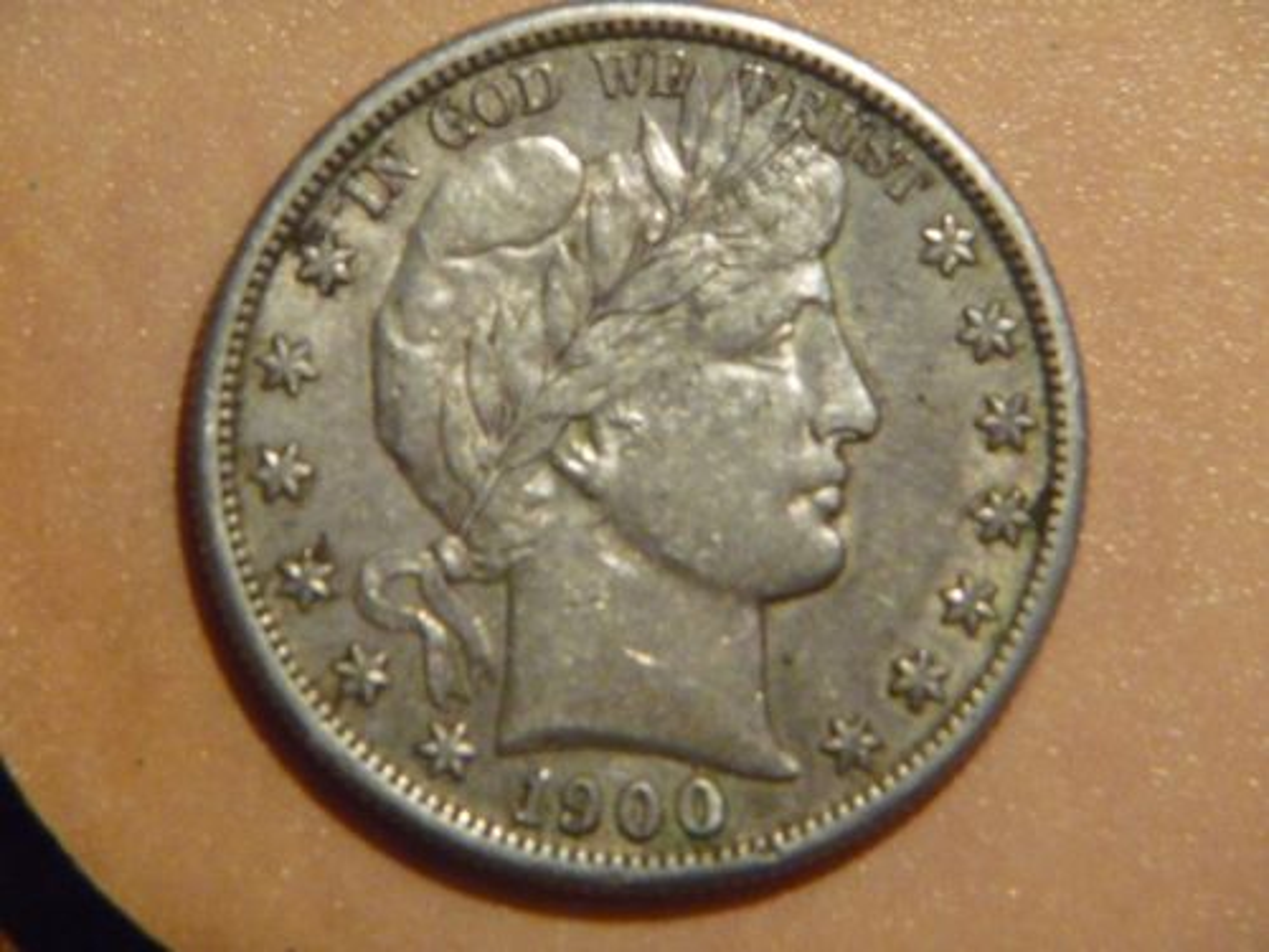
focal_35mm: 170
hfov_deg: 11.6
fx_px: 6232
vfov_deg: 8.7
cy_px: 476
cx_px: 634
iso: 800
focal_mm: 29.1
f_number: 4.8
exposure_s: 1/30
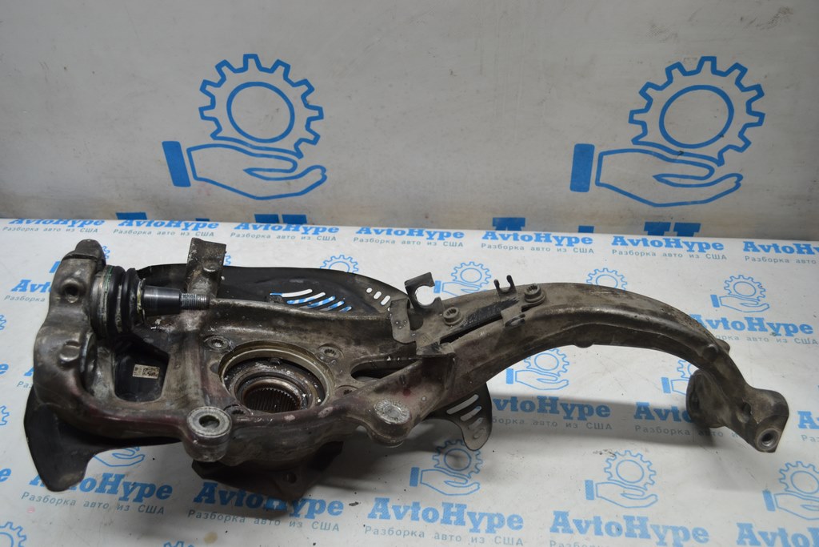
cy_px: 274
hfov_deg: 57.2
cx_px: 410
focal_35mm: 33
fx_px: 751
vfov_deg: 40.0
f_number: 5
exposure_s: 1/100
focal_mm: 22
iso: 400
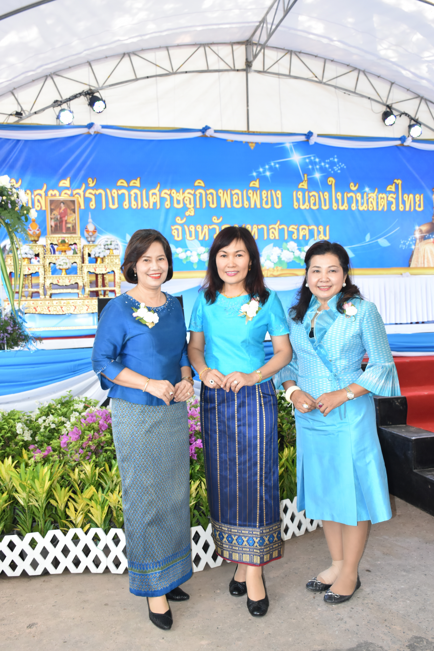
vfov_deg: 57.2
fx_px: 597
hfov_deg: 40.0
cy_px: 326
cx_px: 217
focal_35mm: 33
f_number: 5.6
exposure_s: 1/125
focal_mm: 22
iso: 800
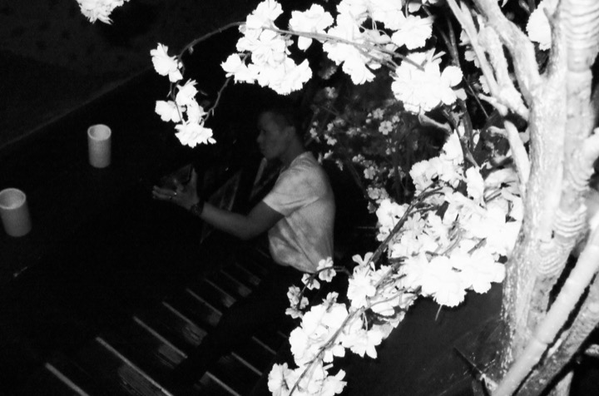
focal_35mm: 28
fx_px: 465
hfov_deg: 65.6
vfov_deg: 46.2
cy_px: 198
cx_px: 300
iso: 25600
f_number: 16
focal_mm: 18.3
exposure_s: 1/40
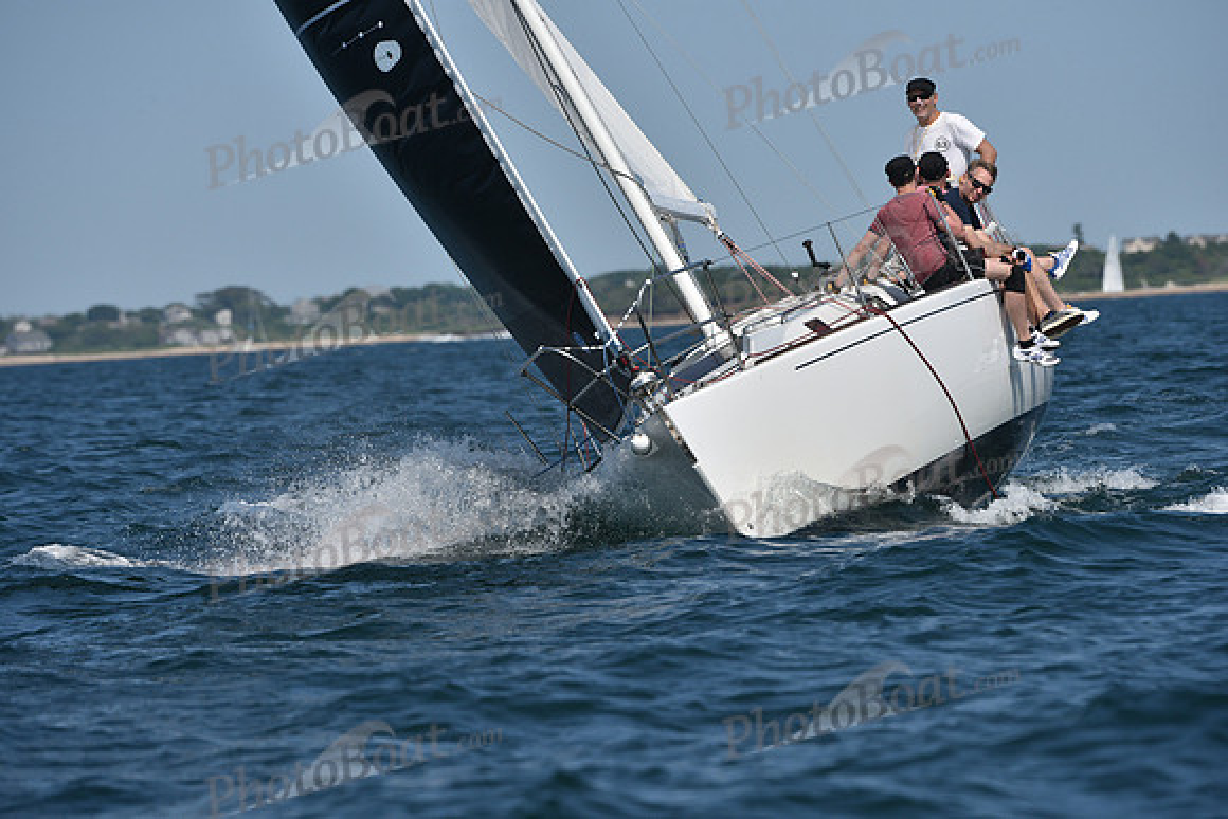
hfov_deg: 5.2
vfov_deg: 3.4
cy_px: 410
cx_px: 614
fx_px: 13647
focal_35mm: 400
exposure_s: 1/1600
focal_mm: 400
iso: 320
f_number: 9
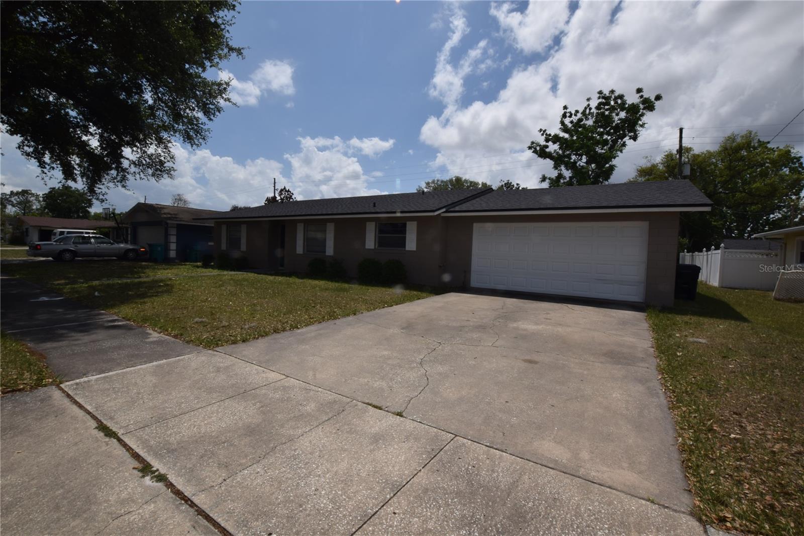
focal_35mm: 15
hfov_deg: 100.4
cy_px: 268
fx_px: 335
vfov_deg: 77.3
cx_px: 402
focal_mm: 10
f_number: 20
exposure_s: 1/100
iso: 100
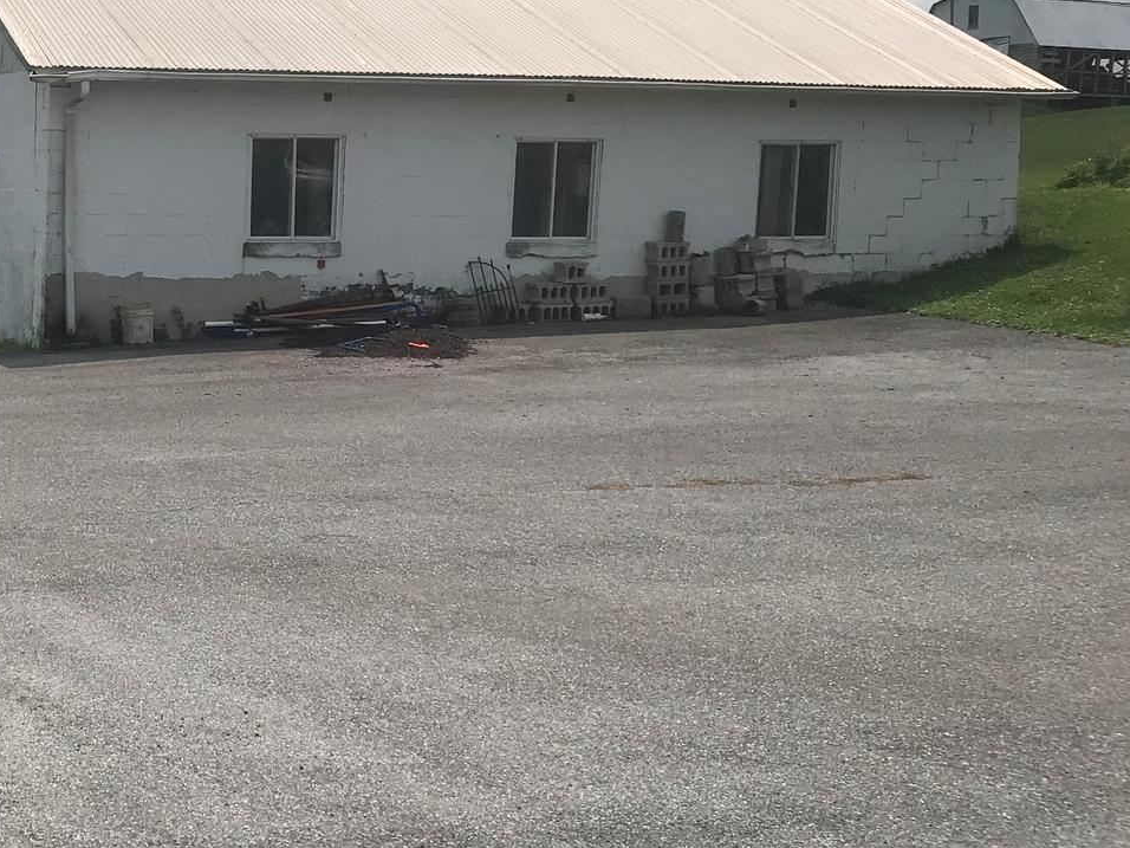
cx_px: -33
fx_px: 1959
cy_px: 319
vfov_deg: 24.4
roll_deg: -0.9
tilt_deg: -4.4
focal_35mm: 60
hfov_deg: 29.7
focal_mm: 3.99
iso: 20
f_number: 1.8
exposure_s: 1/5051
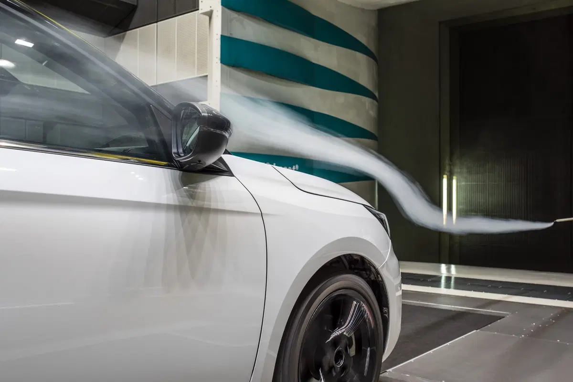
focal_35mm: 35
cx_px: 286
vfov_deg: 37.9
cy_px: 191
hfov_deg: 54.4
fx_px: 557
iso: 200
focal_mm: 35
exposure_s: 1/15
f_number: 8
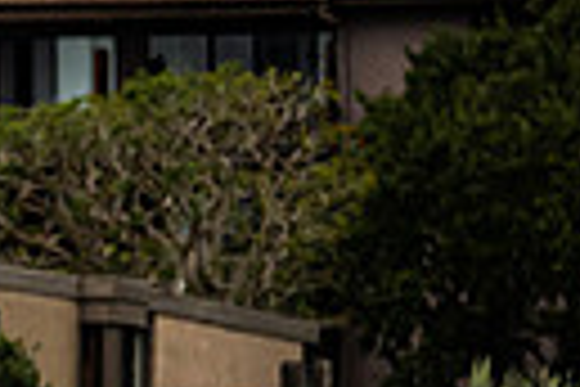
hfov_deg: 2.0
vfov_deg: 1.3
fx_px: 16770
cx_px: -820
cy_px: 961
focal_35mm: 1041
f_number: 5
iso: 320
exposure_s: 1/5000
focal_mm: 190
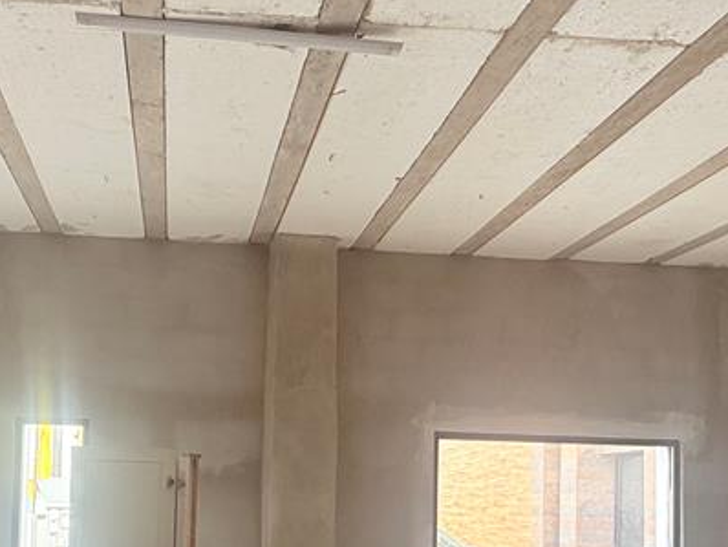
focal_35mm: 36
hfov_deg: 50.2
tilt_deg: +2.4
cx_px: 230
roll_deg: -1.4
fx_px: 758
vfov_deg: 37.4
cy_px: 479
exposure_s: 1/99
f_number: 2.2
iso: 50
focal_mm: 2.22
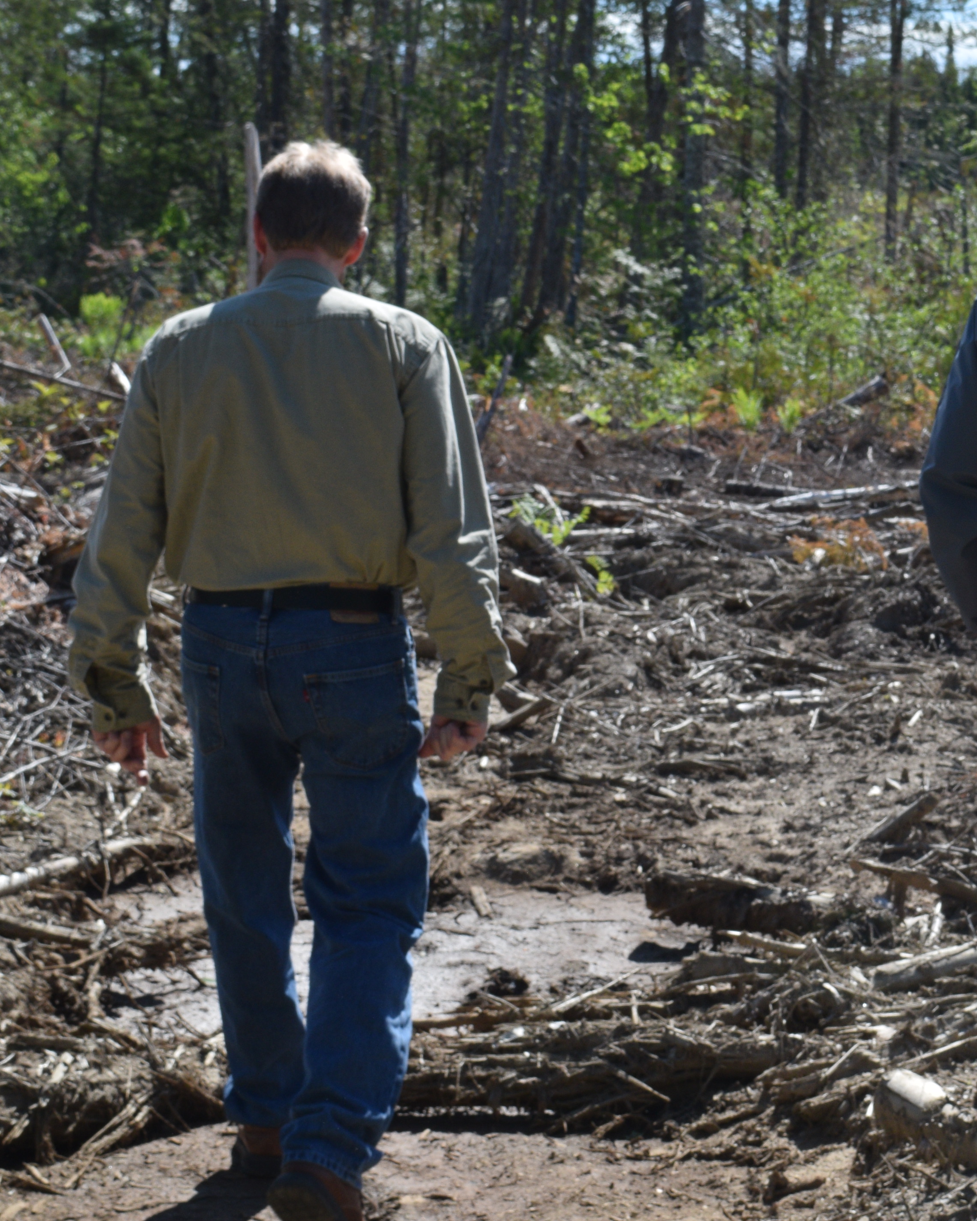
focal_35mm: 92
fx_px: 3325
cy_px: 543
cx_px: 950
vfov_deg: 20.8
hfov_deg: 16.4
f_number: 10
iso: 200
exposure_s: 1/400
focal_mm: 31
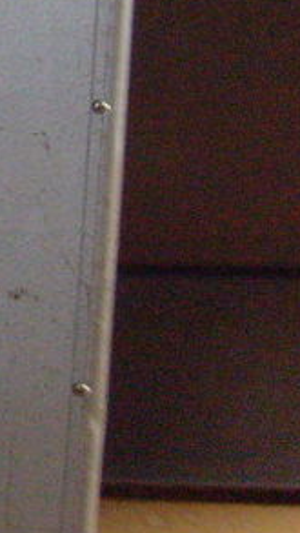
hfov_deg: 8.3
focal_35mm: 130
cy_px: -87
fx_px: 1837
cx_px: -502
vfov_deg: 15.9
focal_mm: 5.8
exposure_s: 1/45
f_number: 2.8
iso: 400
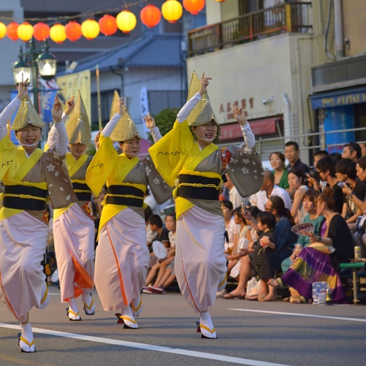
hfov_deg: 12.9
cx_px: 111
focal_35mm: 135
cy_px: 183
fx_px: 1615
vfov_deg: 12.9
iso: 2500
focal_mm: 105
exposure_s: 1/250
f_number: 4.5
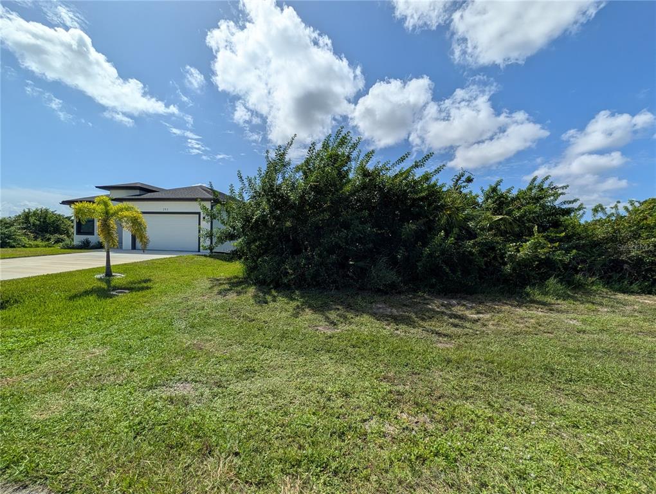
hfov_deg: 110.5
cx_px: 328
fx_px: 228
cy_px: 247
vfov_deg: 94.6
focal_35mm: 12
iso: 39
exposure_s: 1/4878
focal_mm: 2.02
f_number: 1.7
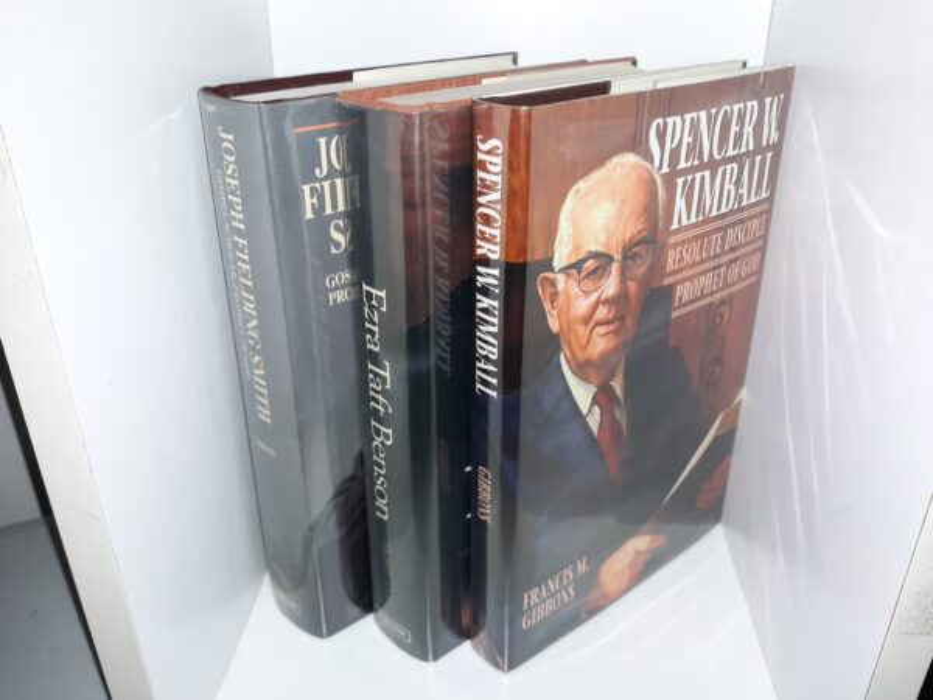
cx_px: 466
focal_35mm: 28
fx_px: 755
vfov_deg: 49.7
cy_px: 350
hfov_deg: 63.4
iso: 40
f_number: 1.7
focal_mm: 3.7
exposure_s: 1/60
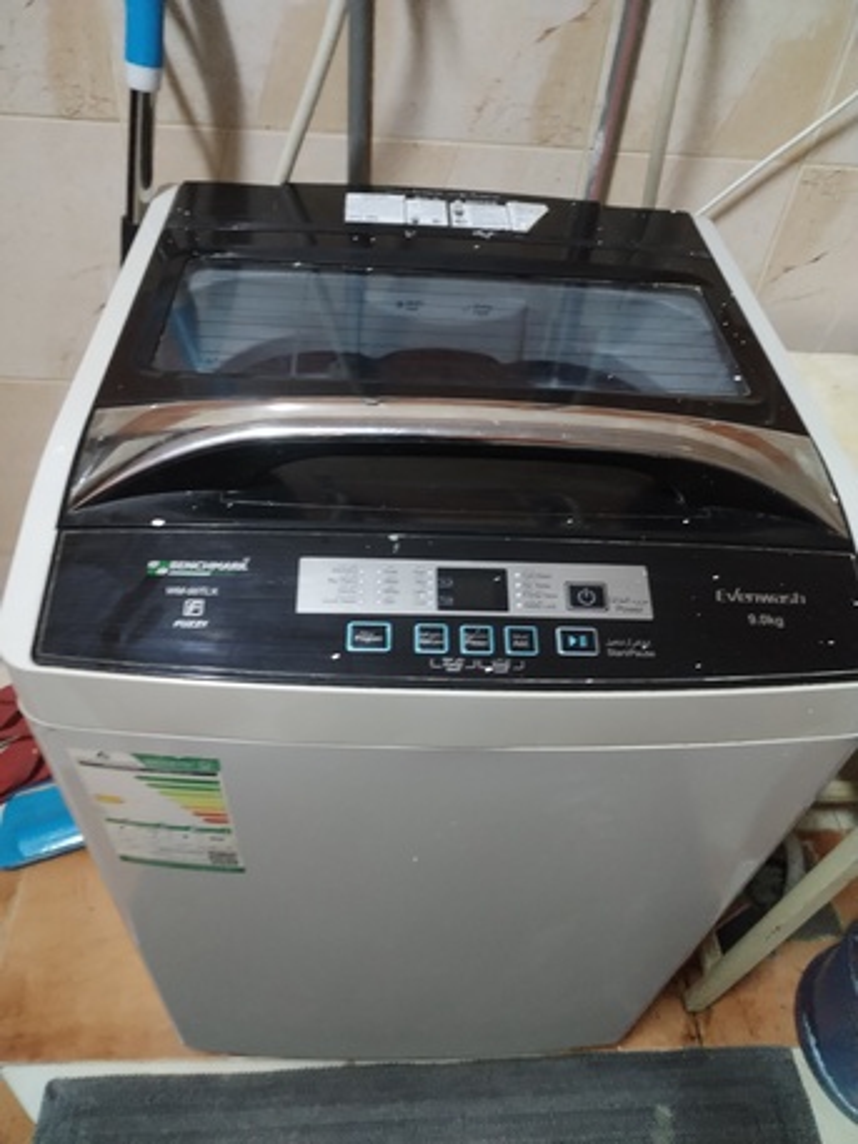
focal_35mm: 26
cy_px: 572
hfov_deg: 53.1
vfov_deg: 67.3
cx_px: 429
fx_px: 859
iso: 2134
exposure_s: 1/17.1
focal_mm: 4.75
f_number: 1.8
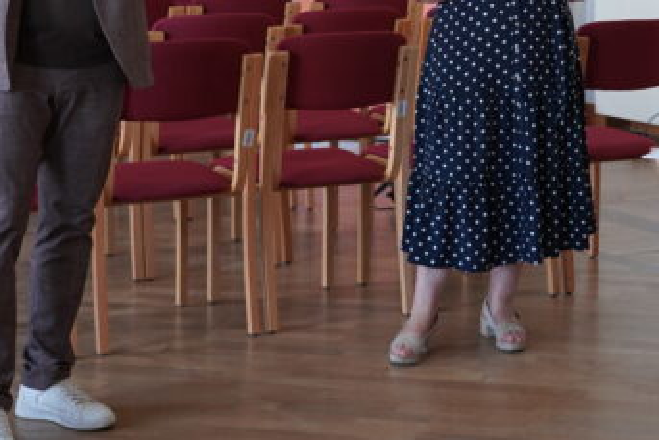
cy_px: 31
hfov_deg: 19.8
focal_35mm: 103
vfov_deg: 13.2
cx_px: 415
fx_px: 1886
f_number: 4
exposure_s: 1/160
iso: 1250
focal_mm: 46
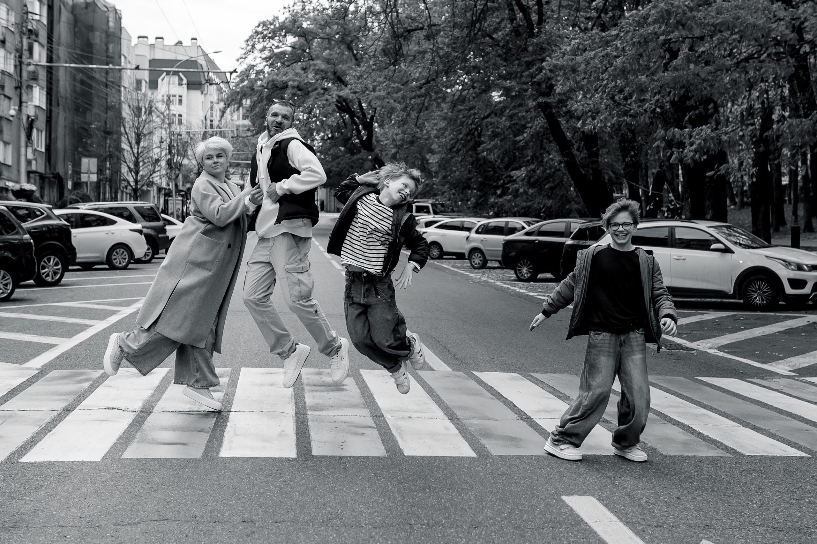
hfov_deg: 35.8
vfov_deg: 24.3
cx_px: 433
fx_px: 1263
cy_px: 257
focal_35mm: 56
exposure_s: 1/2000
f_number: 3.5
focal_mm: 42
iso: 1000
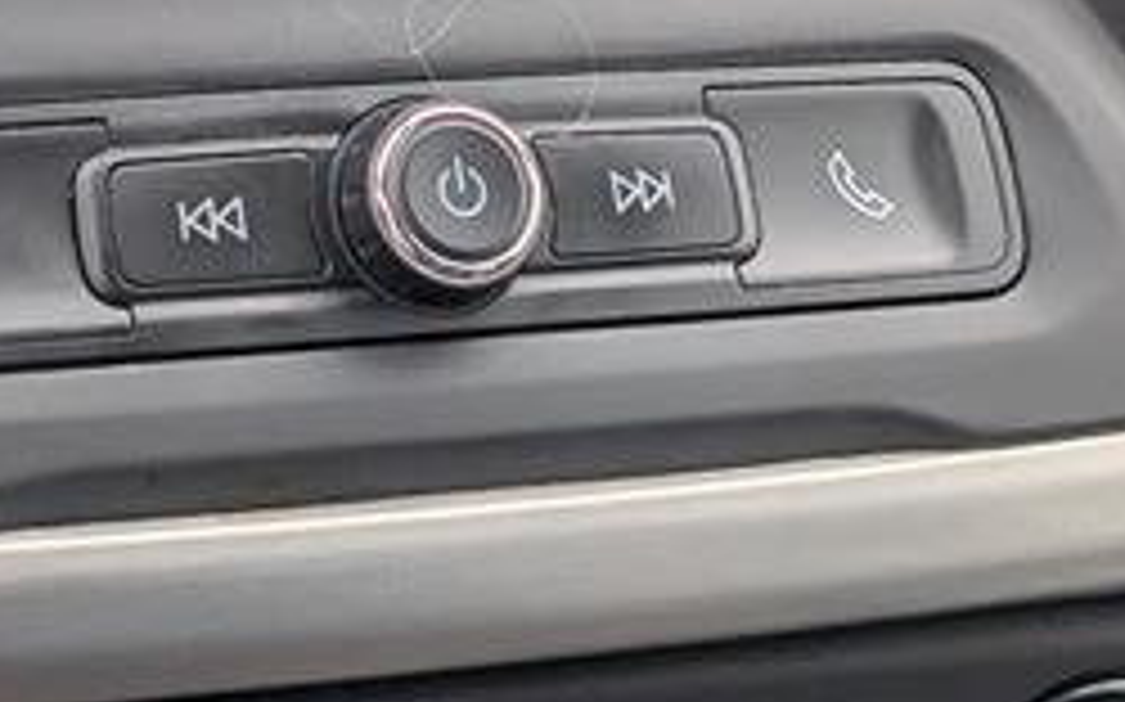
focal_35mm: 133
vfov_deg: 9.6
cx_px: 234
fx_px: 4076
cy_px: -234
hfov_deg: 15.6
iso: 31
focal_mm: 6.9
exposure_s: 1/263
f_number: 1.68
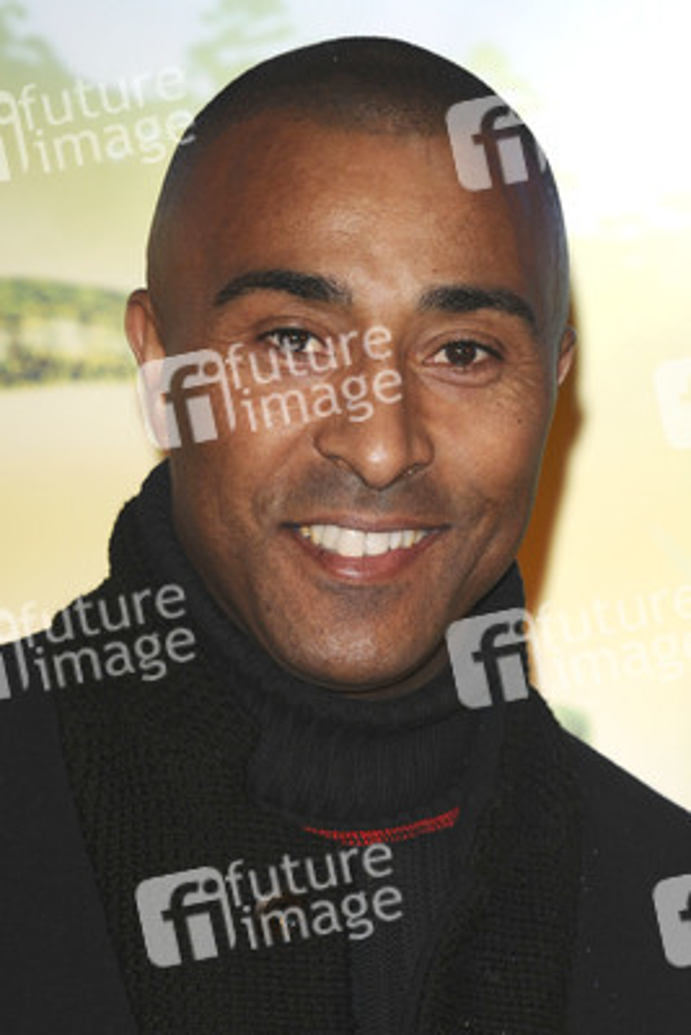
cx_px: 346
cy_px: 518
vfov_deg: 11.4
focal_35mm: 180
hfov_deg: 7.6
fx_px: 5178
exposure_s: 1/250
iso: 320
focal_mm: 120
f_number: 5.6
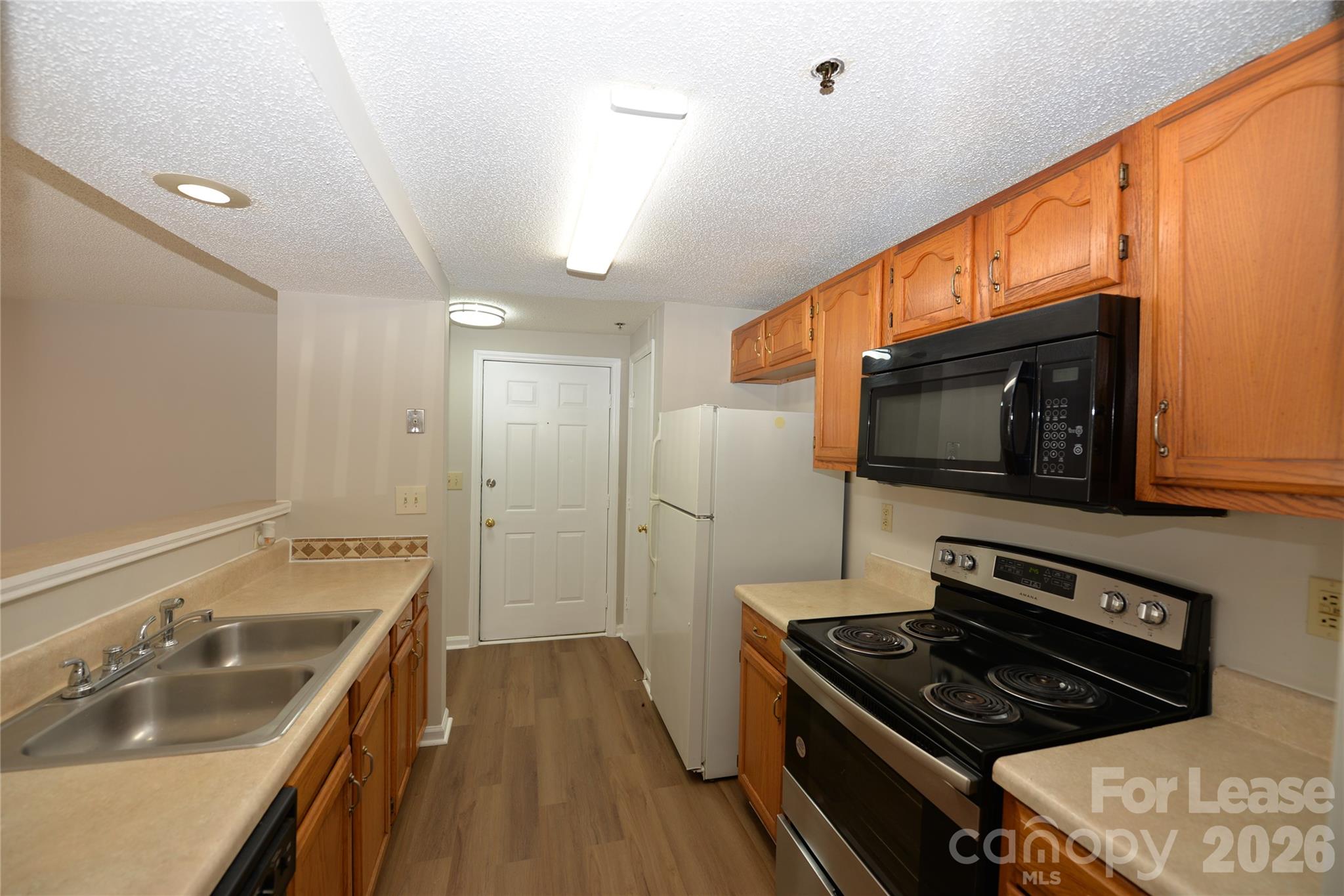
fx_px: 523
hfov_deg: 104.3
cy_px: 448
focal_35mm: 14
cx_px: 672
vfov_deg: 81.2
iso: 200
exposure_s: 1/60
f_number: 4
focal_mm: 14
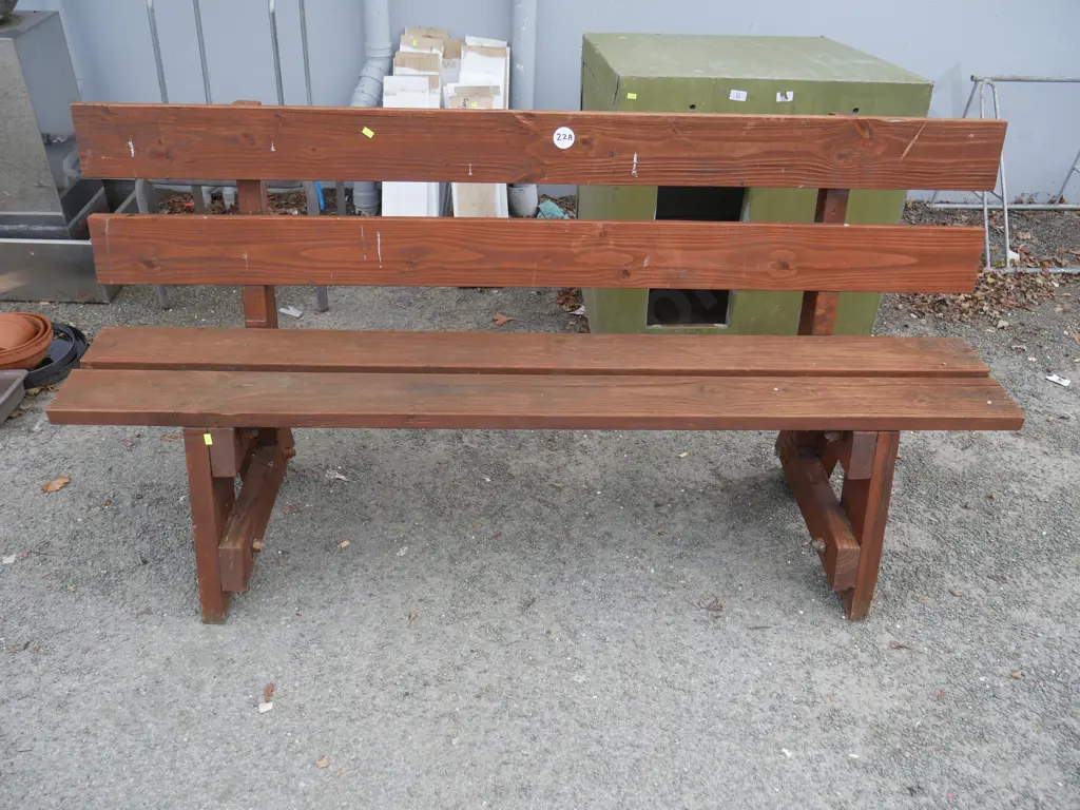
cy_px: 405
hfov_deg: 60.0
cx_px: 540
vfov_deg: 46.8
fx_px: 936
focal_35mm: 30
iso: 200
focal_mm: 15
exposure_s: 1/160
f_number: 4.5
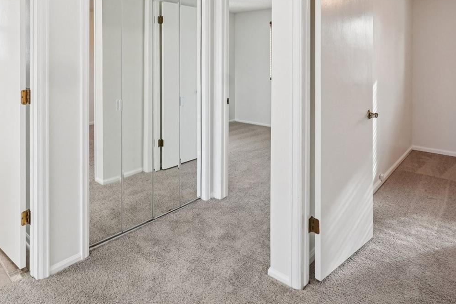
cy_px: 62
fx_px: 304
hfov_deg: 72.6
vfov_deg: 50.0
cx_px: 172
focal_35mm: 24
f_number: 8
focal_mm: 10
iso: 800
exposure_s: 1/40
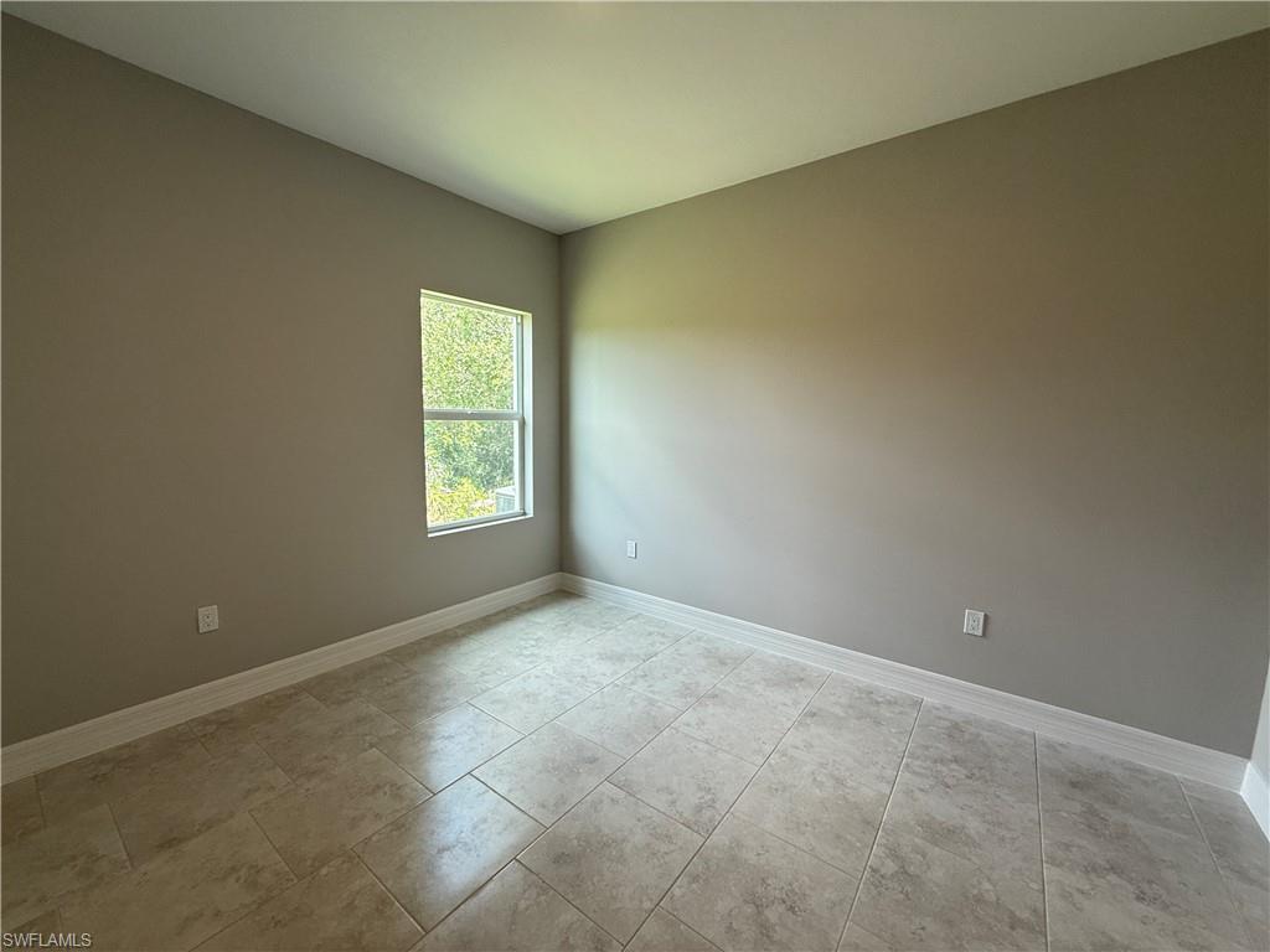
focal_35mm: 14
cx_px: 635
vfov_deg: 85.7
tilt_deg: -7.5
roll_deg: -1.3
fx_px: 514
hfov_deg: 102.1
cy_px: 476
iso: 80
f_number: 2.2
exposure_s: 1/120
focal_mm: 2.22
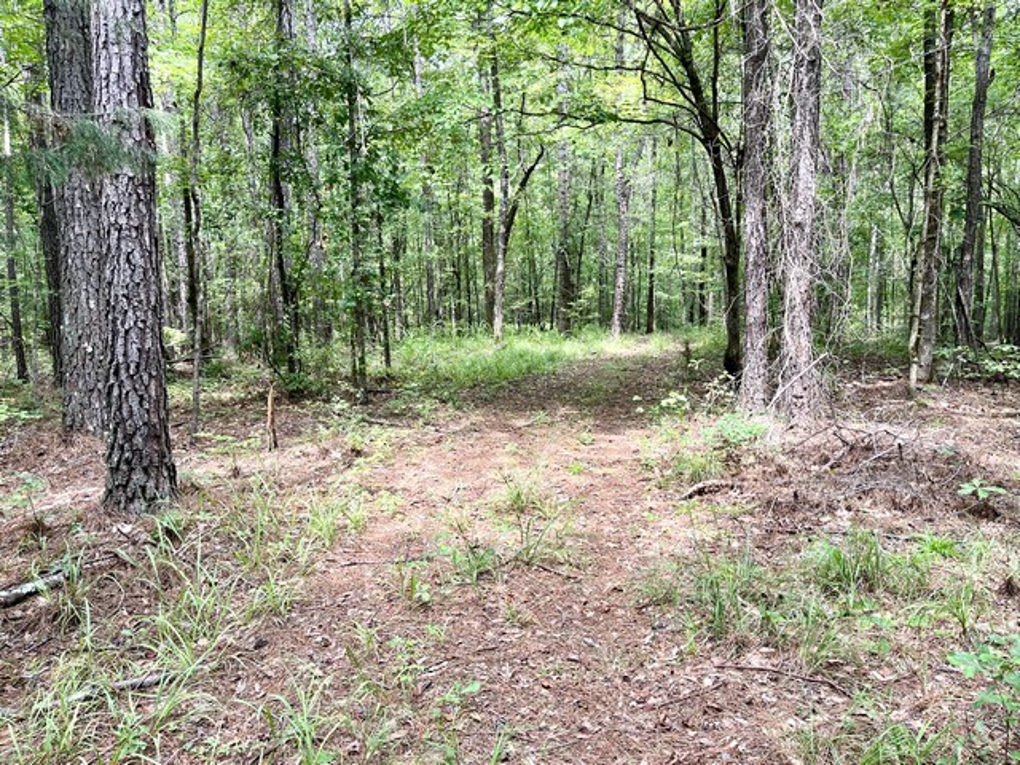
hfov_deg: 67.3
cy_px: 382
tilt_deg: -8.7
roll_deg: +1.2
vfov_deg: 53.1
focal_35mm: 26
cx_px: 510
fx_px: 766
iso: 32
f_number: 1.6
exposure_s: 1/134
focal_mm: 5.1
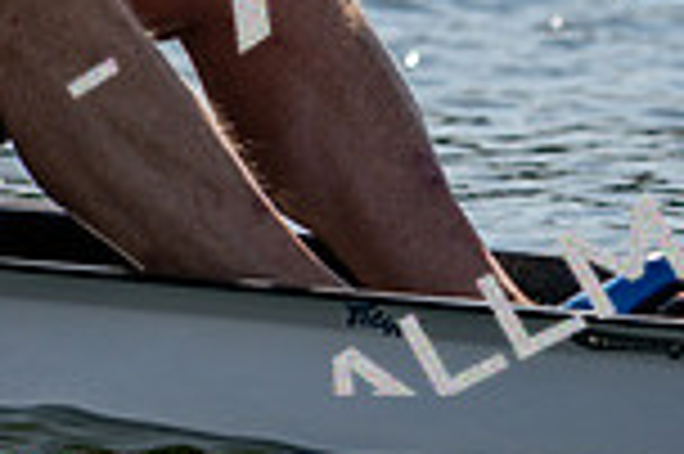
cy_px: -375
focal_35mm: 765
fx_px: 14519
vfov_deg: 1.8
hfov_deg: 2.7
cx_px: -171
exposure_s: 1/1600
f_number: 5.6
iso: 100
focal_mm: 200
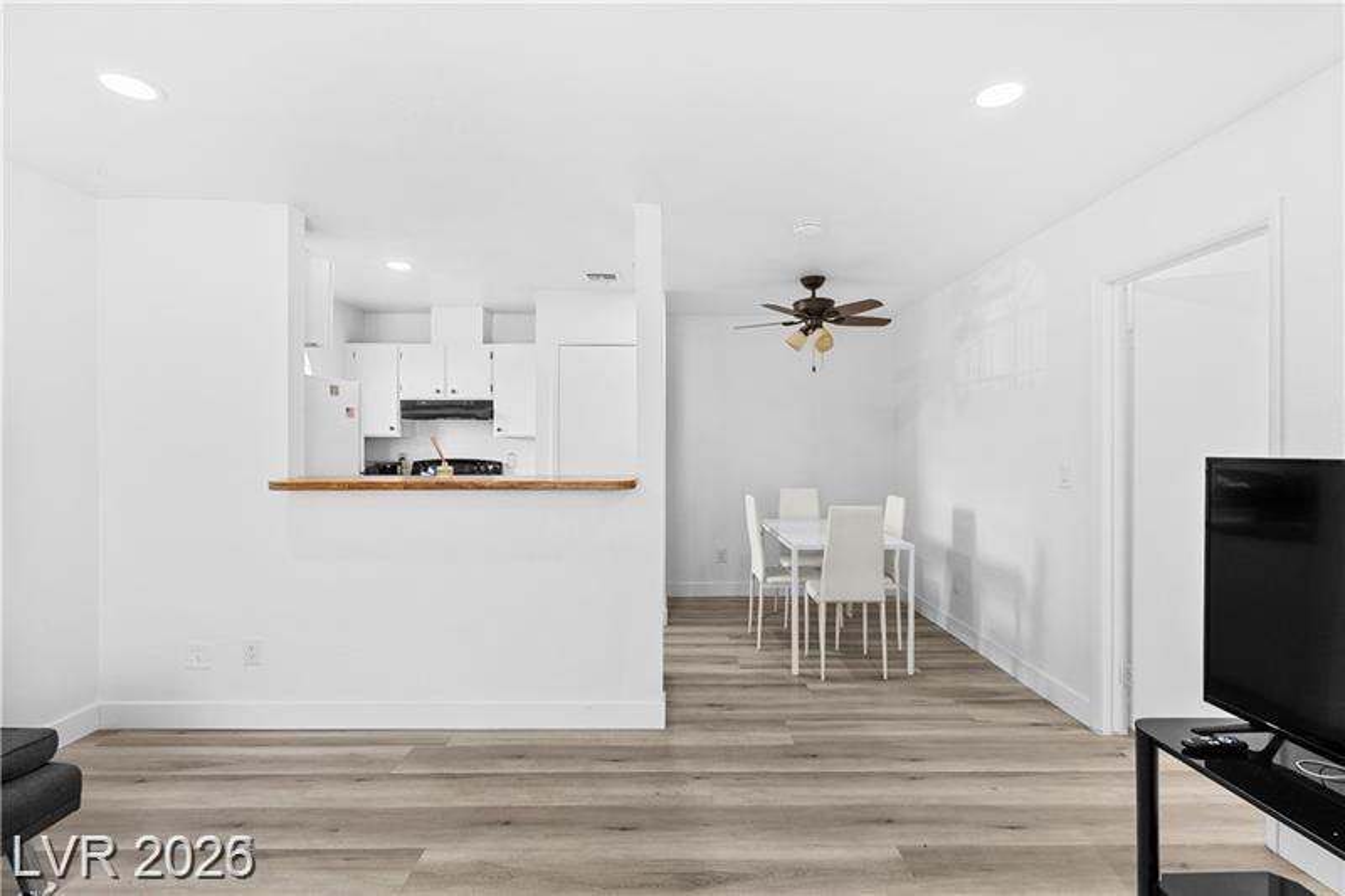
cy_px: 448
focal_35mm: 16
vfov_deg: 73.7
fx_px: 598
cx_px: 672
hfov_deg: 96.7
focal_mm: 16
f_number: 9
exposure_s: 1/5
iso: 400
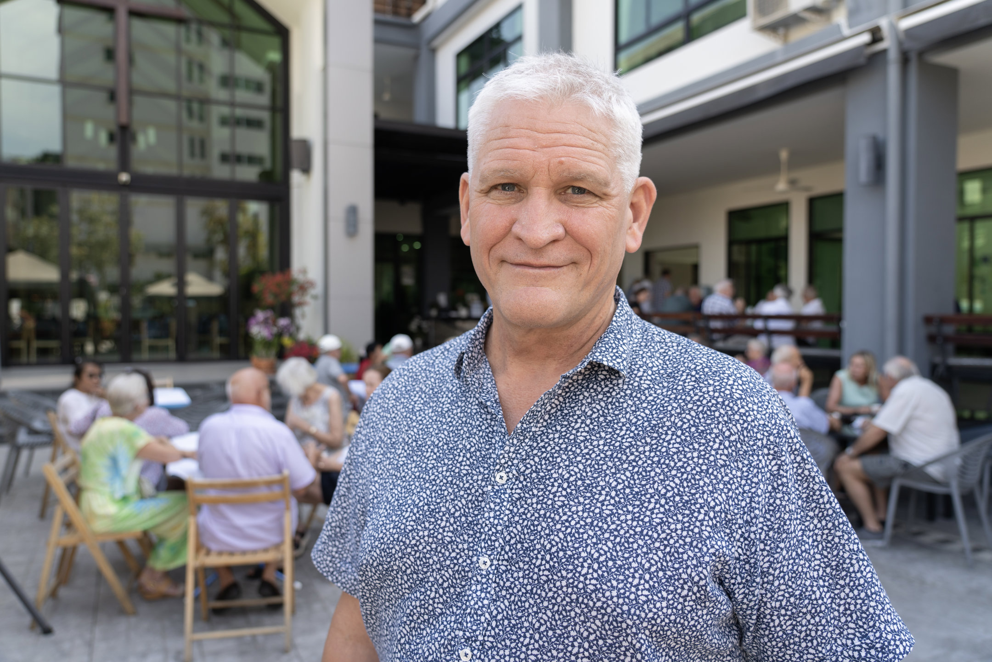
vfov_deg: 49.6
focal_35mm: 26
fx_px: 716
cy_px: 331
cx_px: 496
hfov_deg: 69.4
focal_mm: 26
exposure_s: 1/200
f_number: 4
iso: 100
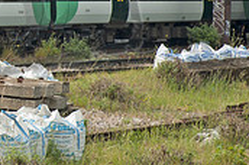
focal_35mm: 279
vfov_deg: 4.9
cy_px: -45
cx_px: -65
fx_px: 1924
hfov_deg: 7.3
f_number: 7.1
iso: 200
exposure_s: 1/200
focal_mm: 55
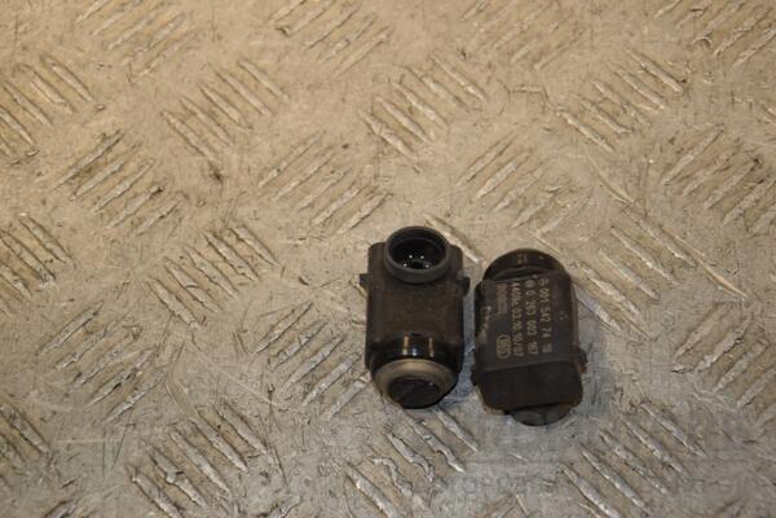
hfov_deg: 20.6
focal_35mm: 99
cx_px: 388
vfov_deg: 13.8
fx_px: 2134
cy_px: 259
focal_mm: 66
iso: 800
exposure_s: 1/200
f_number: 6.3
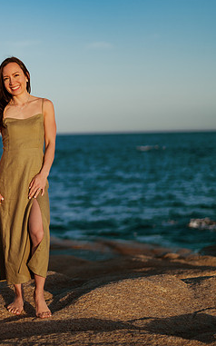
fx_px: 848
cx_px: -40
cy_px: 173
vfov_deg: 23.0
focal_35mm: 90
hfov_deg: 14.1
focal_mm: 58
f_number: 1.8
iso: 100
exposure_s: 1/5000
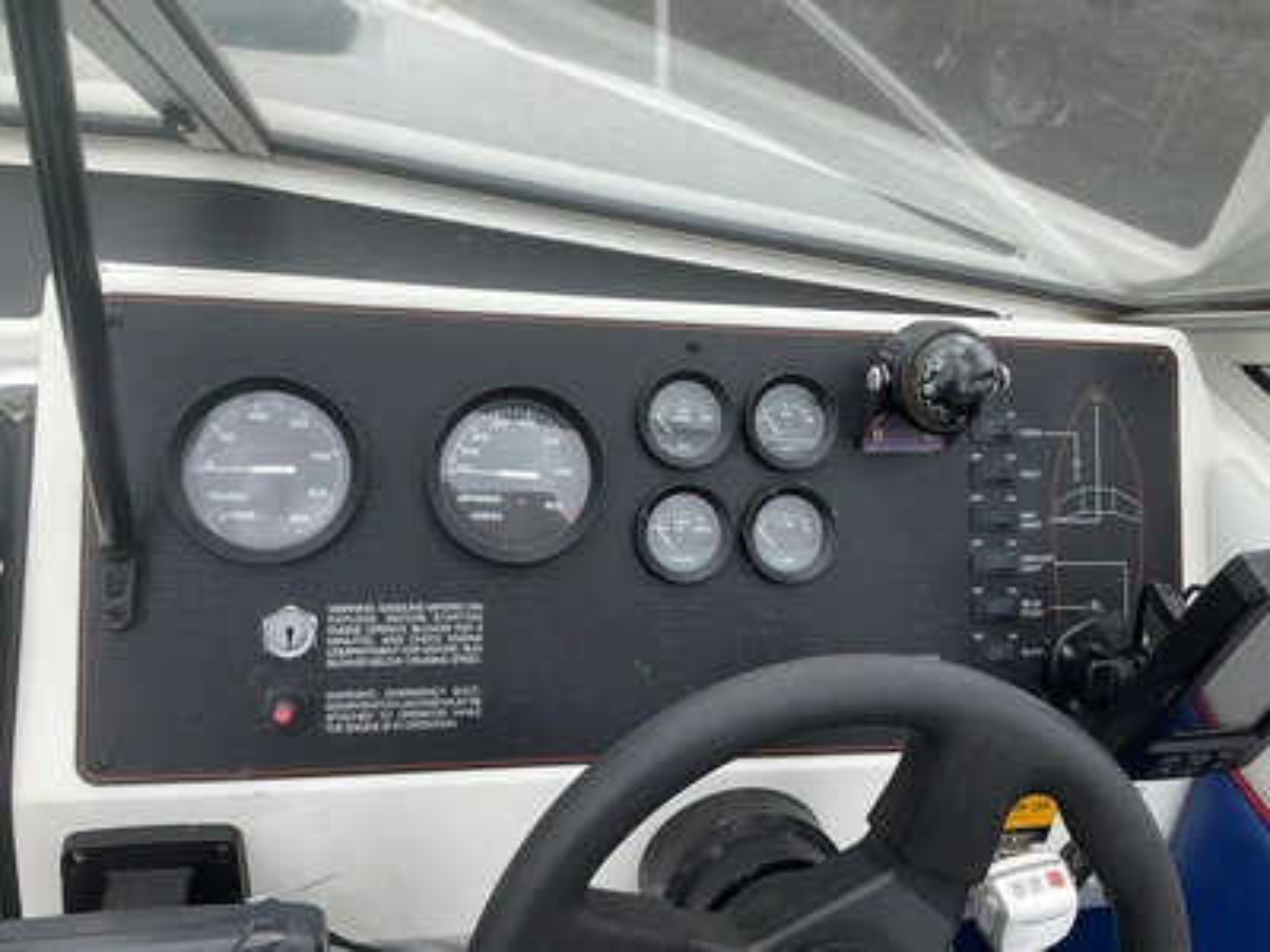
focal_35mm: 29
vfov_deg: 48.2
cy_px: 476
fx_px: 1064
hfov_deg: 61.7
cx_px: 635
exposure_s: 1/728
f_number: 1.8
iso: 25
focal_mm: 3
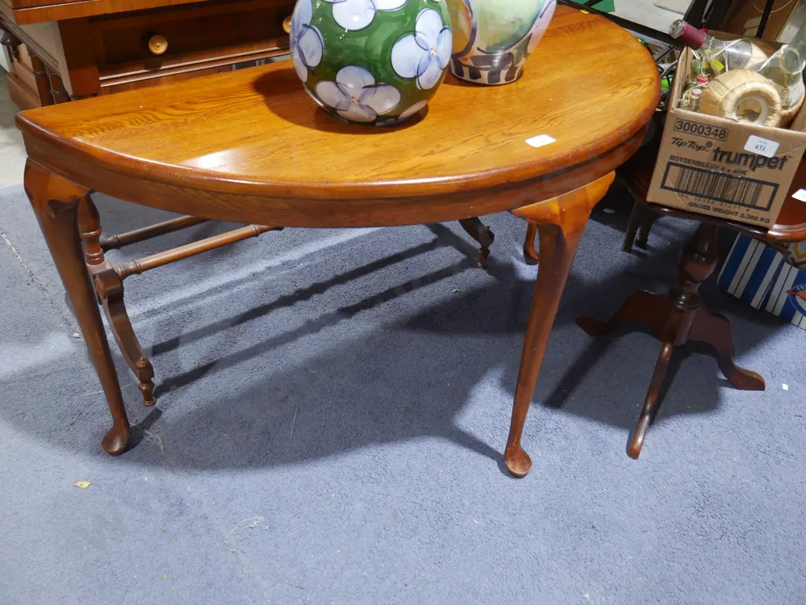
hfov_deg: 56.8
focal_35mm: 32
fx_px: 745
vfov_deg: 44.2
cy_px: 302
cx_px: 403
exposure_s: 1/60
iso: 800
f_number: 3.6
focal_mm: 16
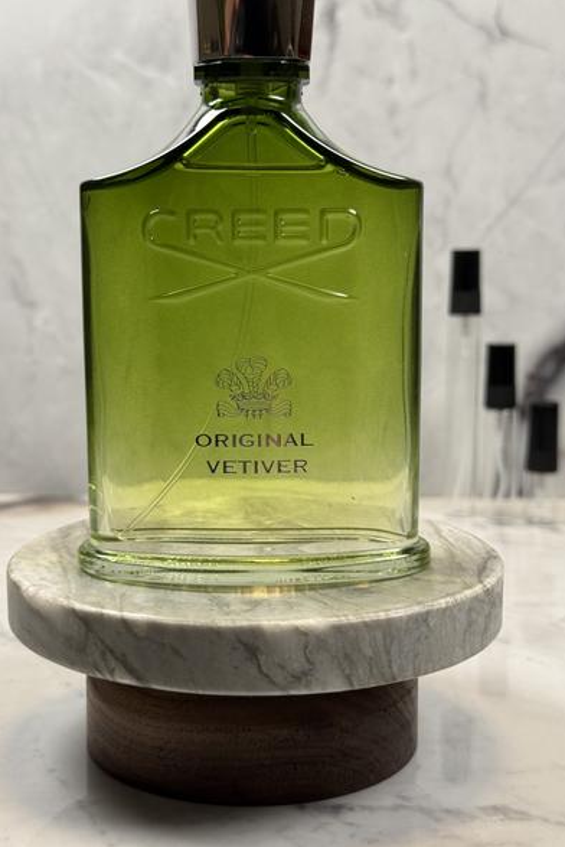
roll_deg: -0.6
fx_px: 1199
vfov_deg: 38.9
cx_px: 277
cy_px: 430
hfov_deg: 26.5
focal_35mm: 51
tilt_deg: -7.9
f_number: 1.78
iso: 64
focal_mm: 6.76
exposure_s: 1/120
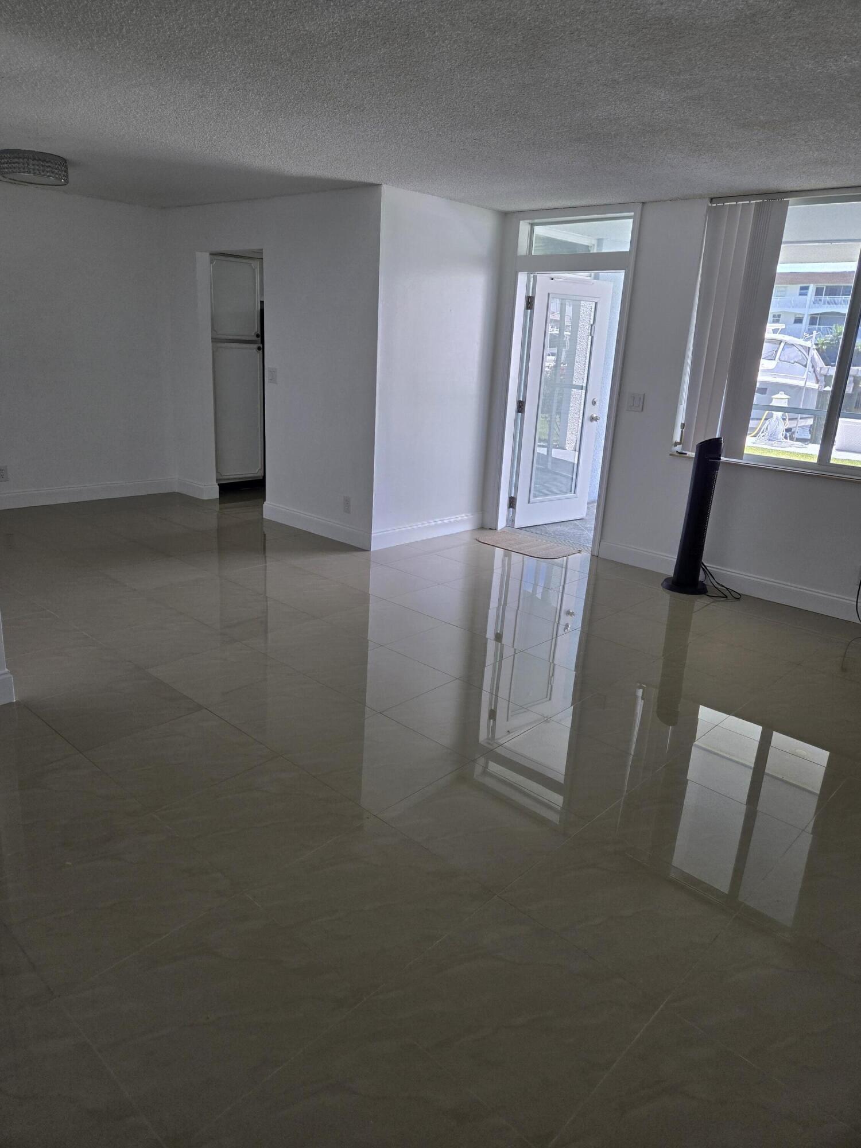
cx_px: 430
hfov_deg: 58.9
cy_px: 574
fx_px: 763
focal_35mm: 23
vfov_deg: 73.9
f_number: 1.8
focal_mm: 5.4
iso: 80
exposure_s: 1/180
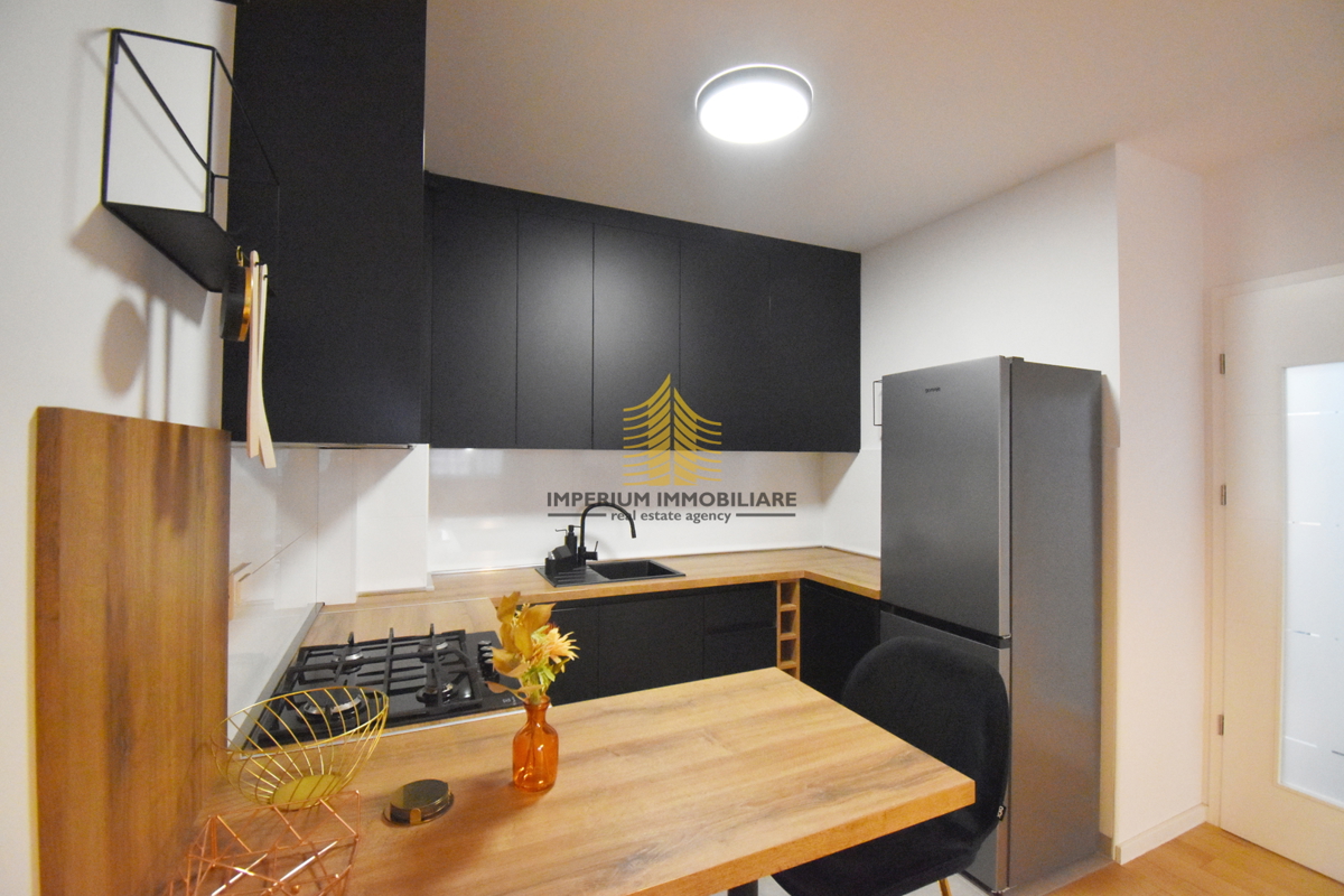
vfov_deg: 77.3
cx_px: 672
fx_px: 560
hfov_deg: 100.4
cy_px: 448
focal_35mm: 15
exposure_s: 1/125
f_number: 4.5
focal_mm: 10
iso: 2500
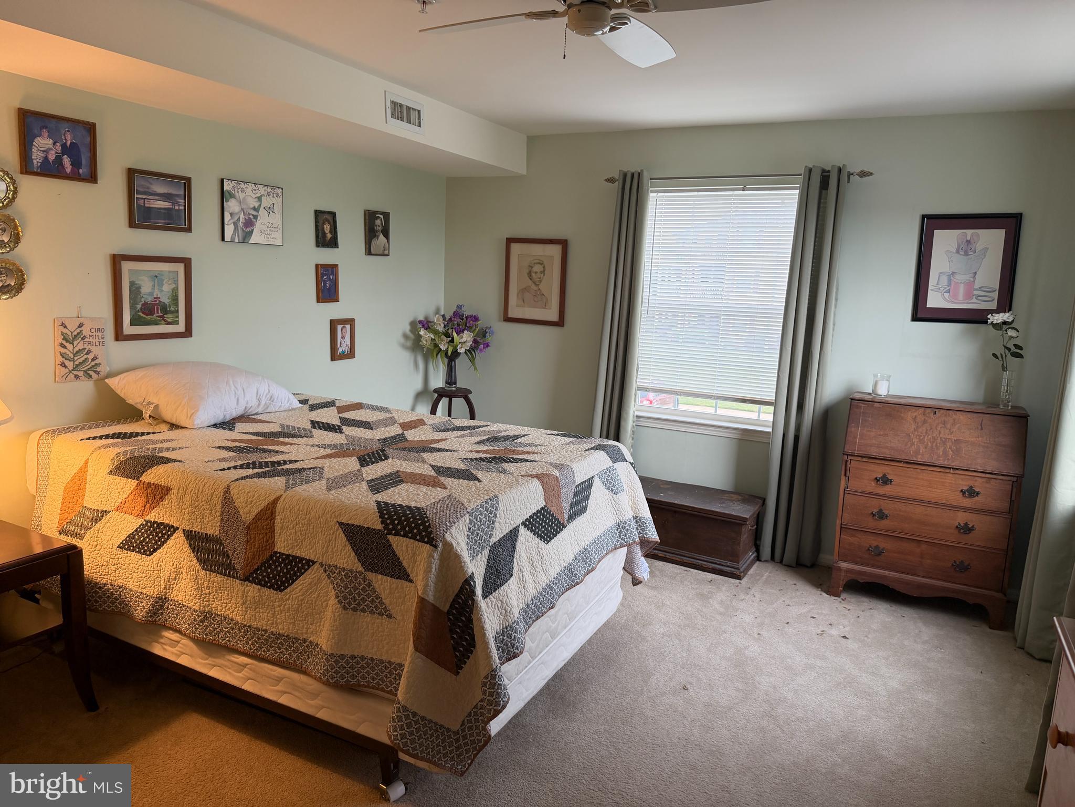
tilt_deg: -9.2
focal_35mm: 24
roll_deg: -3.3
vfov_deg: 56.8
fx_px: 745
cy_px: 404
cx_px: 538
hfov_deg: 71.6
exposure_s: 1/60
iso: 160
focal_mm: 6.76
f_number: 1.78
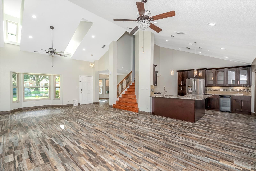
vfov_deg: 73.7
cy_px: 86
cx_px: 128
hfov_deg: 96.7
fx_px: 114
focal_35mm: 16
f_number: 6.7
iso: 400
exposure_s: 1/60
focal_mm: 16
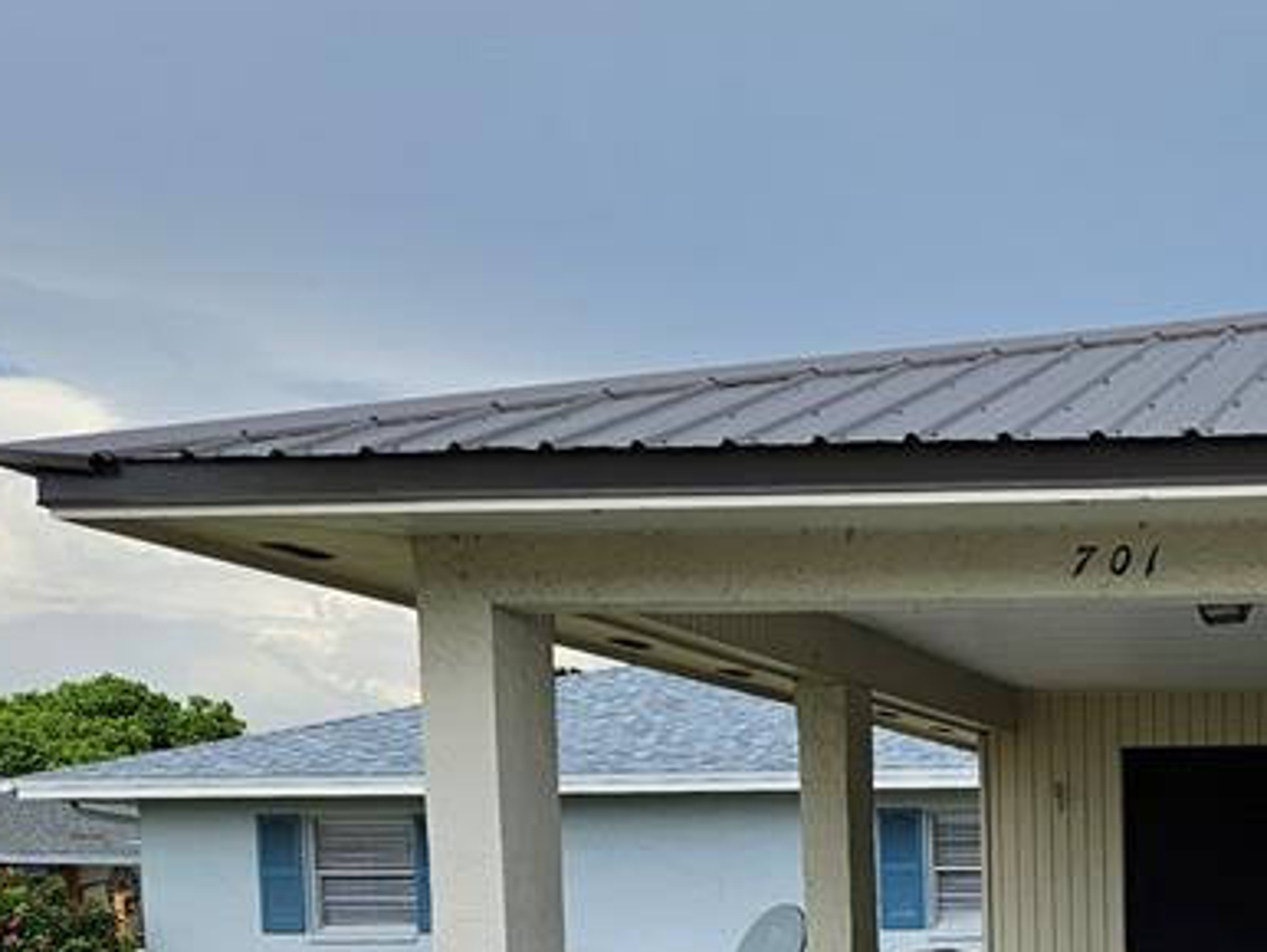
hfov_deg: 29.2
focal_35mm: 61
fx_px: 2234
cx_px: 1323
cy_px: 1034
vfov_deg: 22.7
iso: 25
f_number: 1.8
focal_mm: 5.4
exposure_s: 1/1179
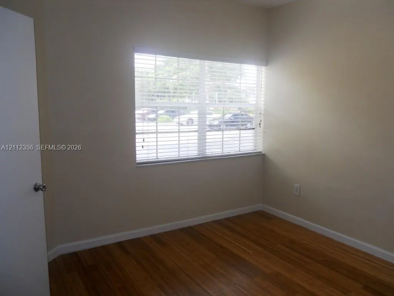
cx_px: 197
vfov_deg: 49.7
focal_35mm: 28
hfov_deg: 63.4
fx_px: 319
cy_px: 148
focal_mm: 5
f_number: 2.7
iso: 80
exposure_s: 1/80
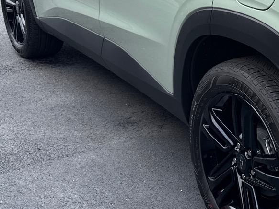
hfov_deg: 26.4
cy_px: 42
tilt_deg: -15.8
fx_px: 532
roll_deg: -1.4
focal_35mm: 66
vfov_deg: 22.0
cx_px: 329
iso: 80
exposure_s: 1/1770
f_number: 1.78
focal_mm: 6.76
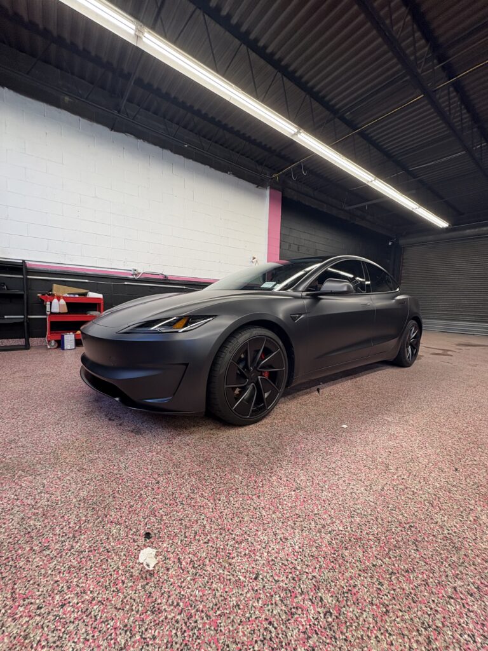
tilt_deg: -5.3
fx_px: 263
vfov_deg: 102.1
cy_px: 326
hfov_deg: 85.7
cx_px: 244
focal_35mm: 14
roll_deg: -1.9
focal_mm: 2.22
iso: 125
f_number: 2.2
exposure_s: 1/60
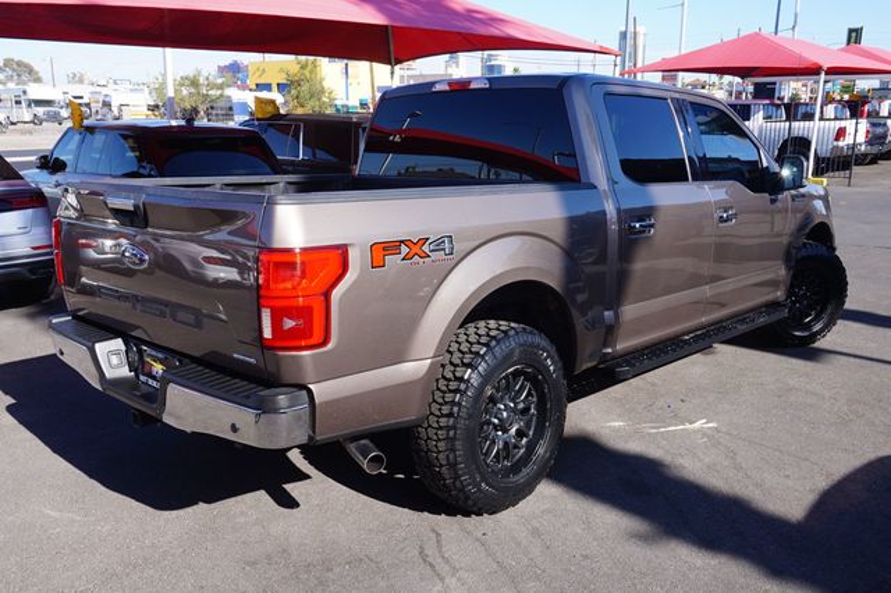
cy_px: 296
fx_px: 779
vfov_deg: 41.7
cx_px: 446
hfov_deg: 59.5
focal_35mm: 32
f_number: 10
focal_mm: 21
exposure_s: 1/80
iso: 100
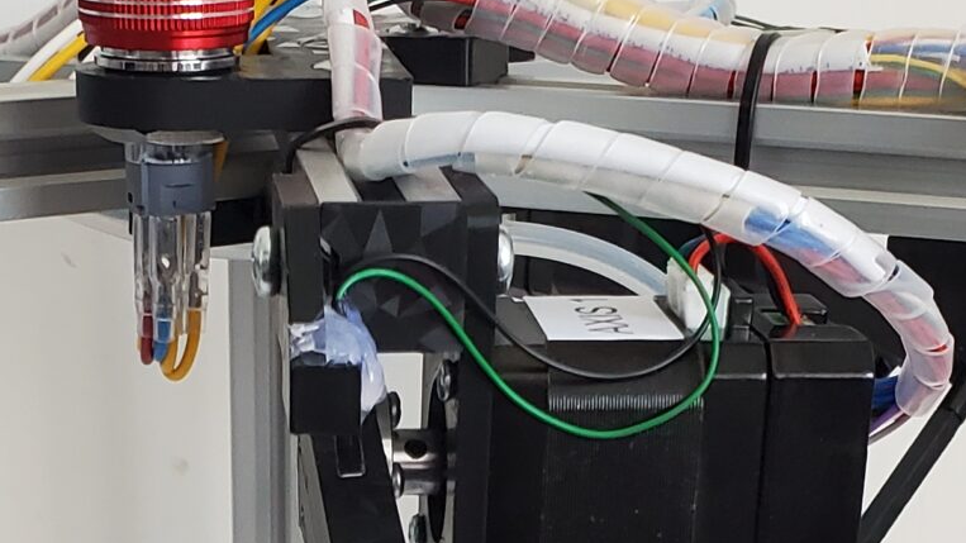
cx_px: 324
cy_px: 810
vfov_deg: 12.2
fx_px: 2433
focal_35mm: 95
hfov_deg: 22.4
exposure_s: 1/60
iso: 200
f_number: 2.4
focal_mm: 4.3
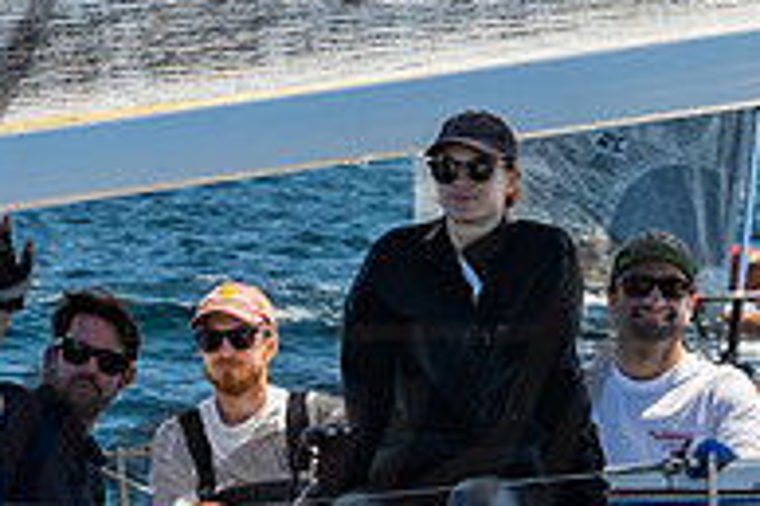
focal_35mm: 425
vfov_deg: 3.2
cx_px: 125
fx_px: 8964
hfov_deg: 4.9
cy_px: -231
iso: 160
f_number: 6.3
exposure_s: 1/400
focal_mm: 74
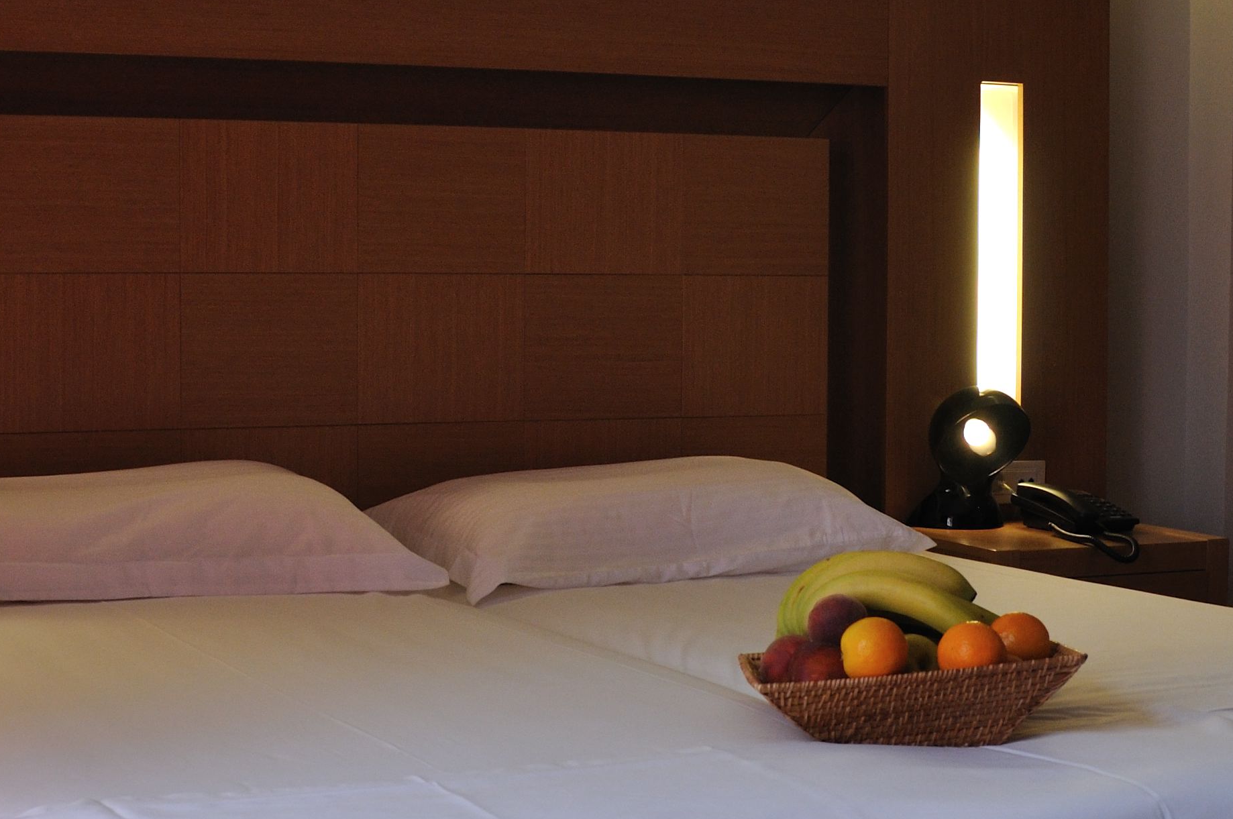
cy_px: 437
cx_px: 508
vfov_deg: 21.5
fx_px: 2155
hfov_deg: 31.9
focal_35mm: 63
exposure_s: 1/50
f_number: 5.6
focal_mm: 18
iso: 400
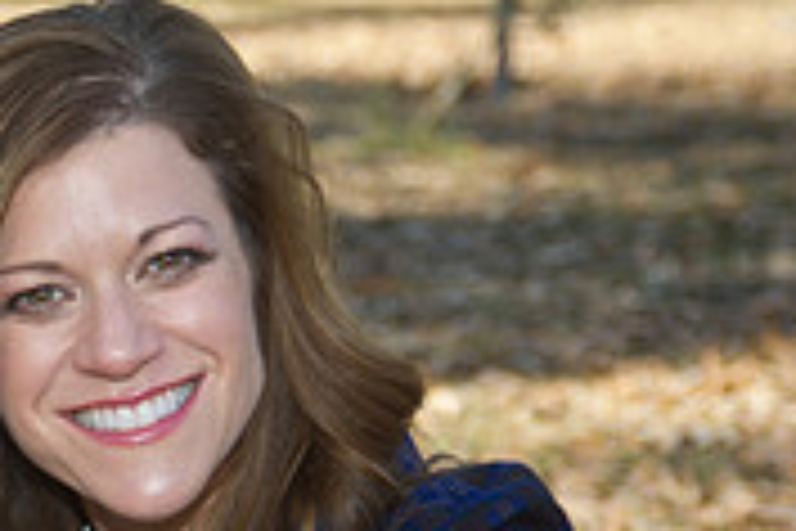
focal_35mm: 180
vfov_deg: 7.6
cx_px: -135
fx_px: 3980
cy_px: 644
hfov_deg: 11.2
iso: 100
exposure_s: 1/160
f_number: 5
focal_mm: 55
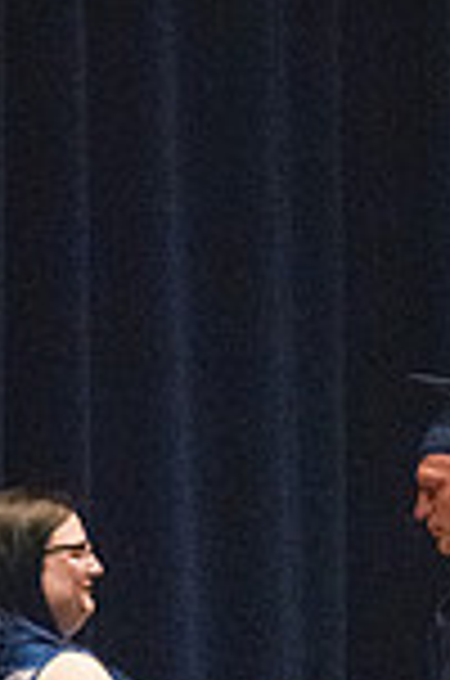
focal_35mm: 456
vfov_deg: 4.5
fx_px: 8589
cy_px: 896
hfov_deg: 3.0
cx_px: 164
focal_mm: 102
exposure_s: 1/400
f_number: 3.2
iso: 10000
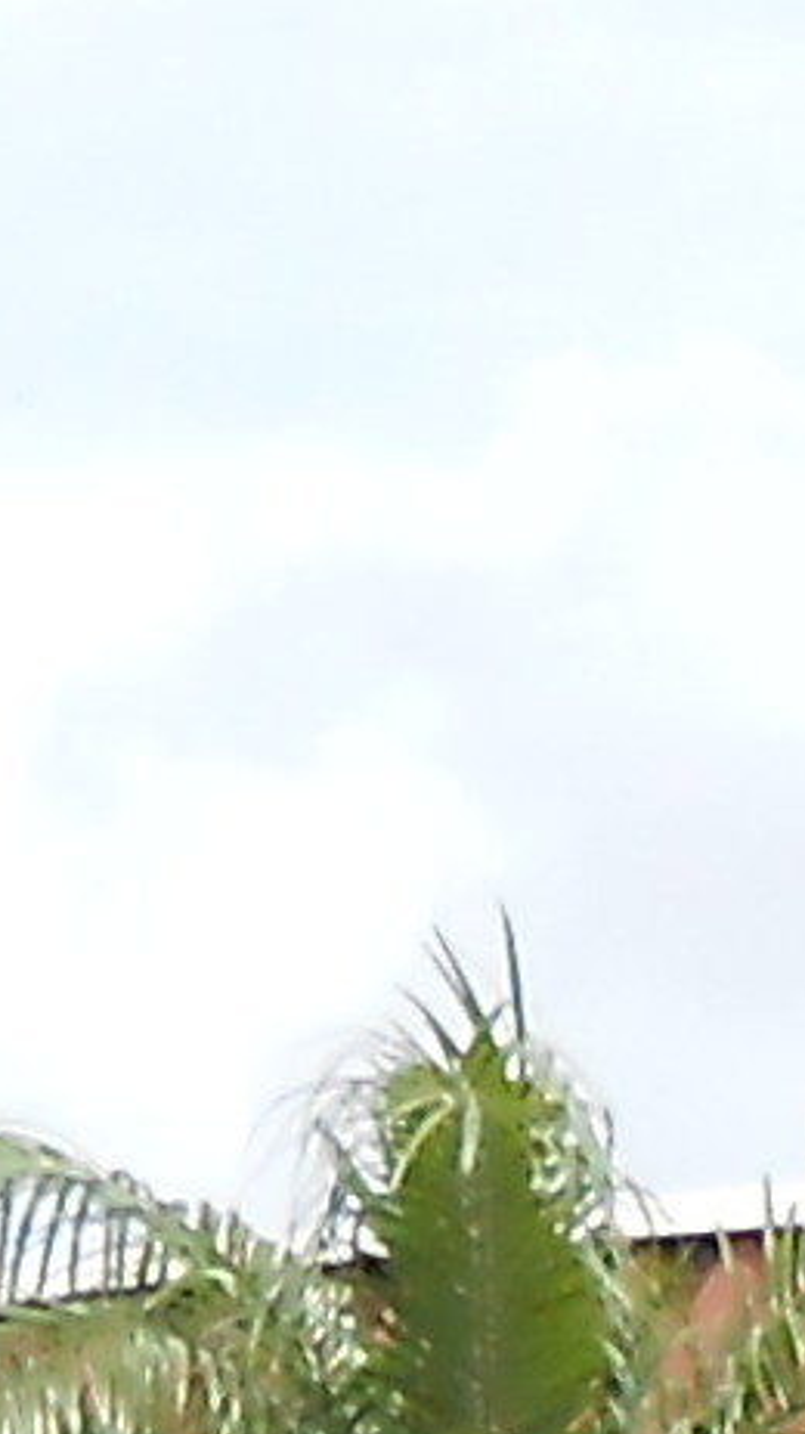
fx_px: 10715
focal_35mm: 282
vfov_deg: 6.7
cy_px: 4794
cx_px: 533
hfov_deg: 4.3
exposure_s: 1/320
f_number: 3.5
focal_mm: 4.6
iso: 80
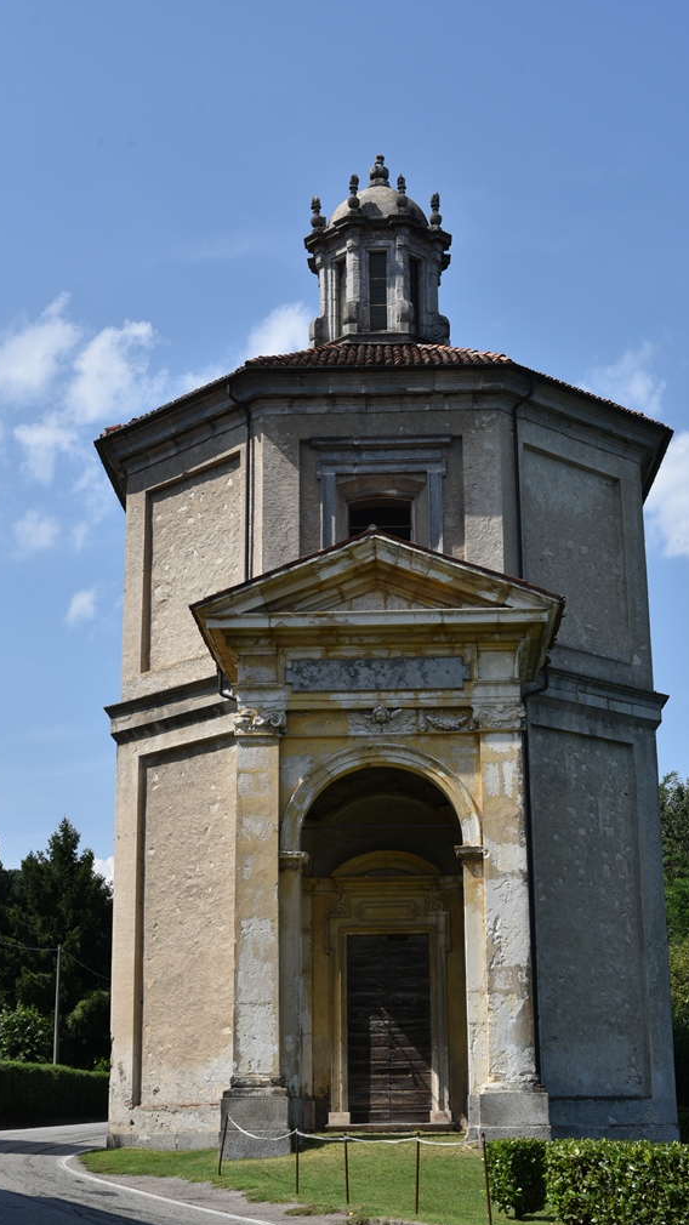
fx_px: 1657
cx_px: 402
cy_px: 617
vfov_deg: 40.6
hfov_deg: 23.5
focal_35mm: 51
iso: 200
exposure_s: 1/400
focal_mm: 48
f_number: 10
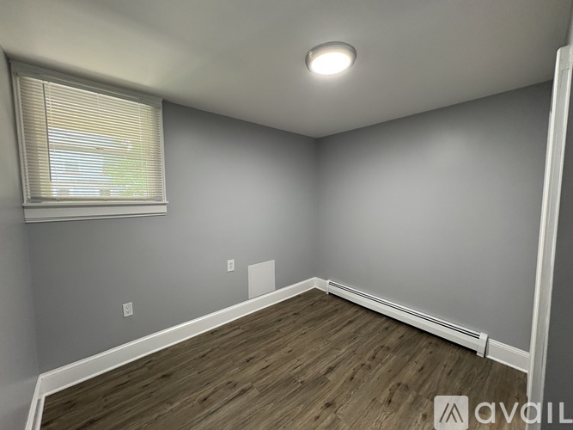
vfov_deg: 85.7
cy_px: 215
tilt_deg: -3.4
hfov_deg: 102.1
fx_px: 232
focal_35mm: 14
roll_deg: +1.1
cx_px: 286
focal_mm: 2.22
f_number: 2.2
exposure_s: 1/60
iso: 320
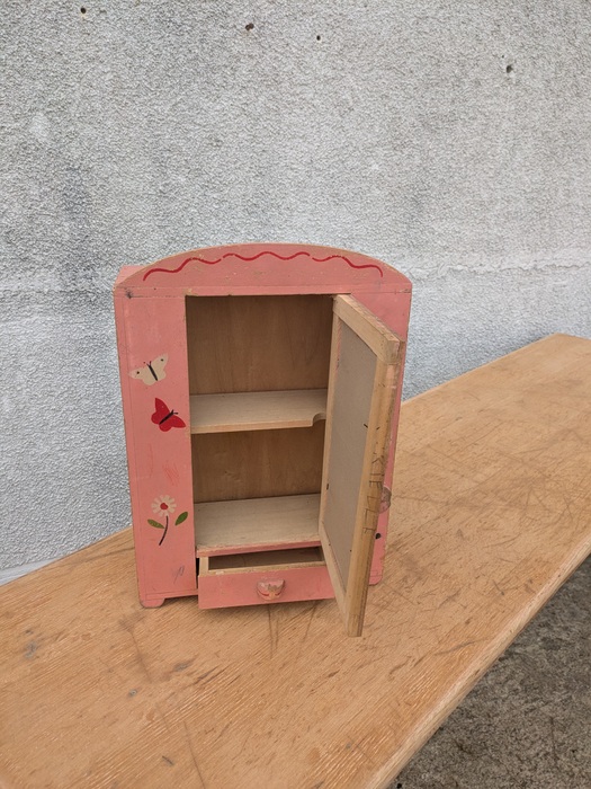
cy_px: 394
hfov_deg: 54.9
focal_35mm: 25
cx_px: 296
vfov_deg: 69.4
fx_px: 569
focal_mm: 5.43
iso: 63
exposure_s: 1/292
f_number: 1.89
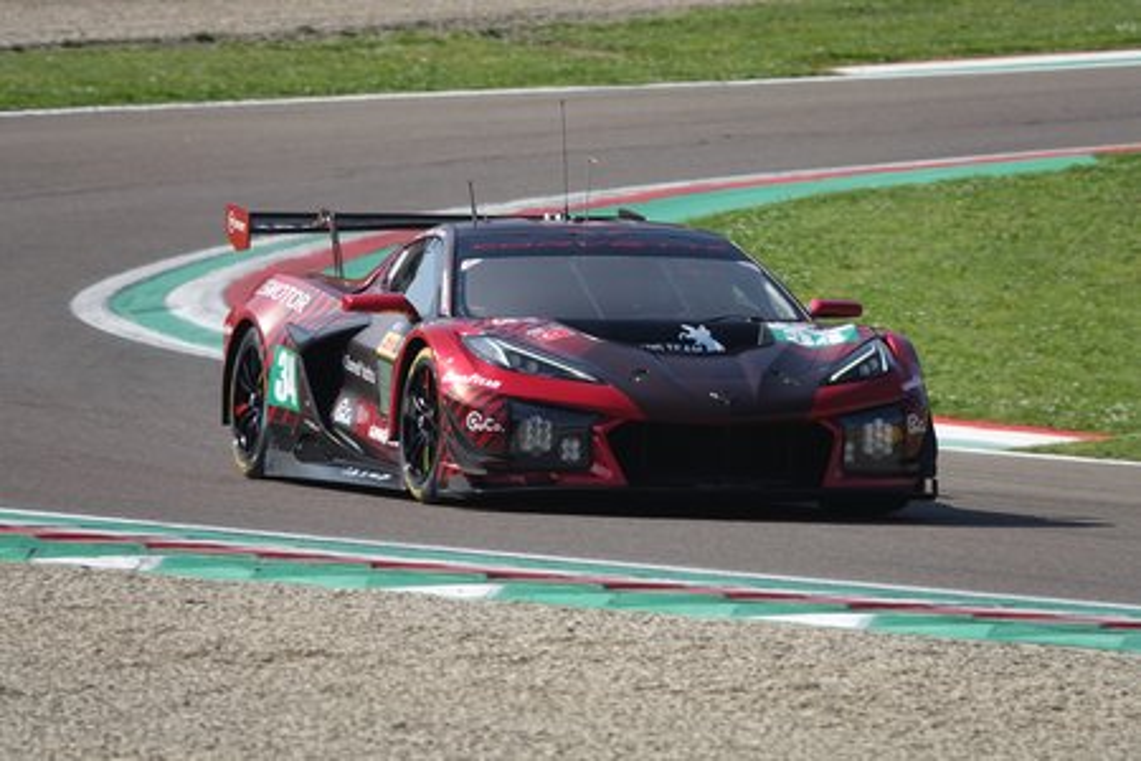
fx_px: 17779
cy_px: 380
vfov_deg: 2.5
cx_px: 570
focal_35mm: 561
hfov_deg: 3.7
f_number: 4
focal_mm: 205.6
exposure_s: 1/800
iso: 100
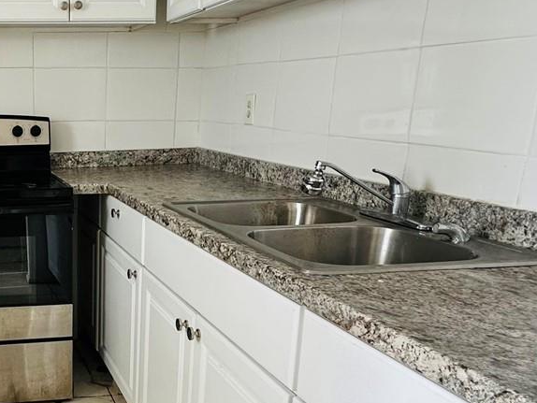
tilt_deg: -13.4
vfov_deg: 36.6
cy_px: 252
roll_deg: +1.4
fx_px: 605
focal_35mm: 39
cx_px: 22
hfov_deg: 42.5
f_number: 2.2
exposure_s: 1/99
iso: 125
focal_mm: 2.22
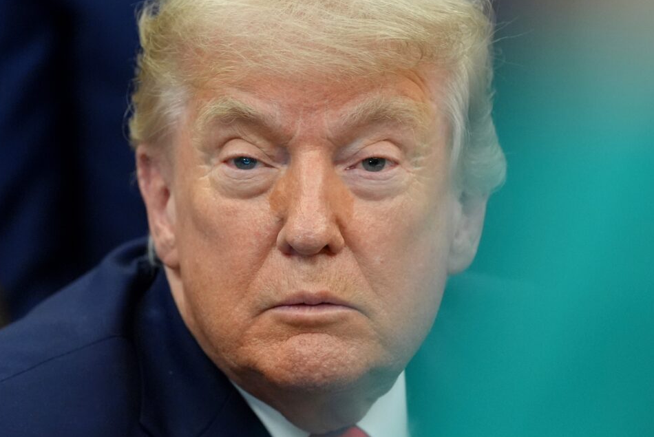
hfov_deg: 5.4
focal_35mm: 379
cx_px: 330
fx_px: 6890
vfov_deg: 3.6
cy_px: 192
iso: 4000
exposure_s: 1/250
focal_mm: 200
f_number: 3.2
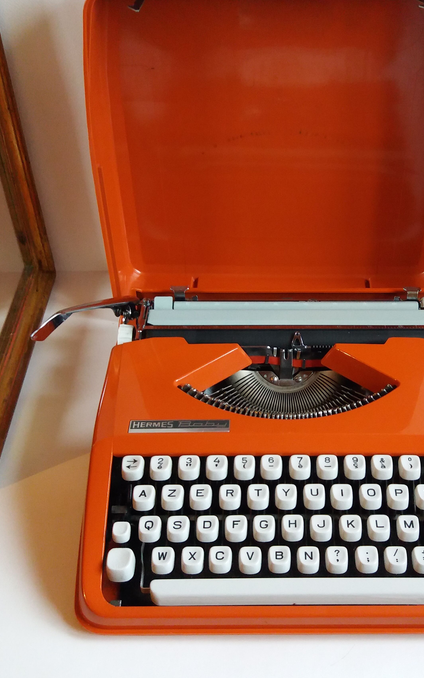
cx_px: 283
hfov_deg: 35.0
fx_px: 666
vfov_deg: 54.0
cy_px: 318
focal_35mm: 36
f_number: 1.9
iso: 200
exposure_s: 1/17
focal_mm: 3.7
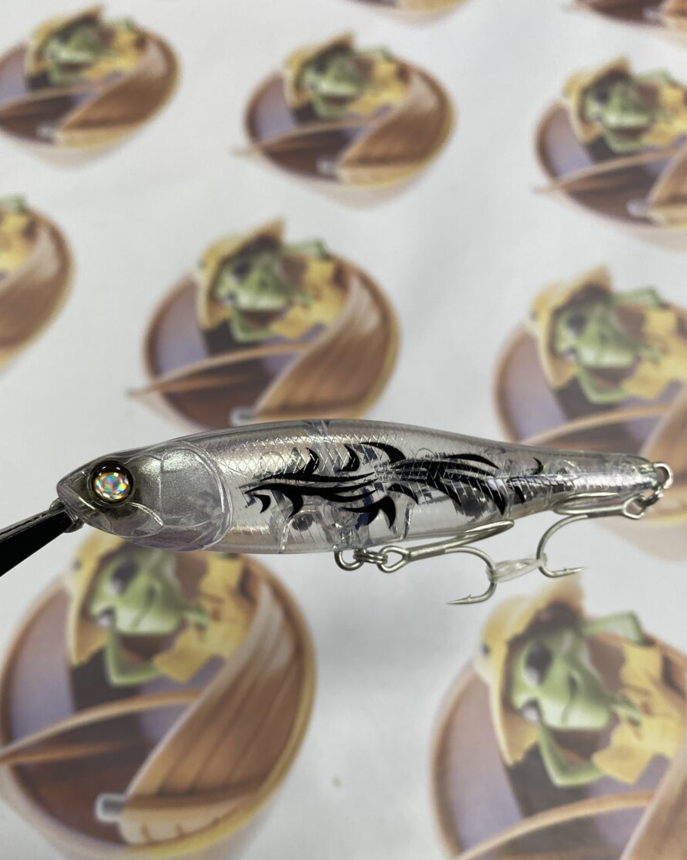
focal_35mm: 29
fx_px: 737
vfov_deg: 60.1
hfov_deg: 50.0
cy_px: 503
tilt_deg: -62.2
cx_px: 336
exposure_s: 1/120
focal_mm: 4.25
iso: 100
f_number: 1.8
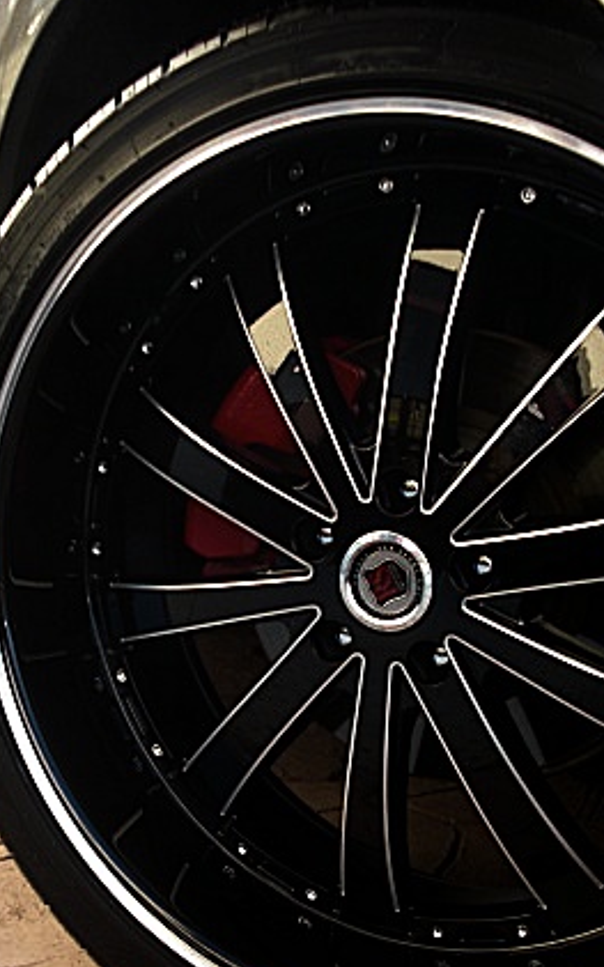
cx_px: 237
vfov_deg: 35.1
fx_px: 1528
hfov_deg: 22.3
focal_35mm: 58
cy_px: 519
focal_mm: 6.3
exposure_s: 1/80
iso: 100
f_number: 2.8
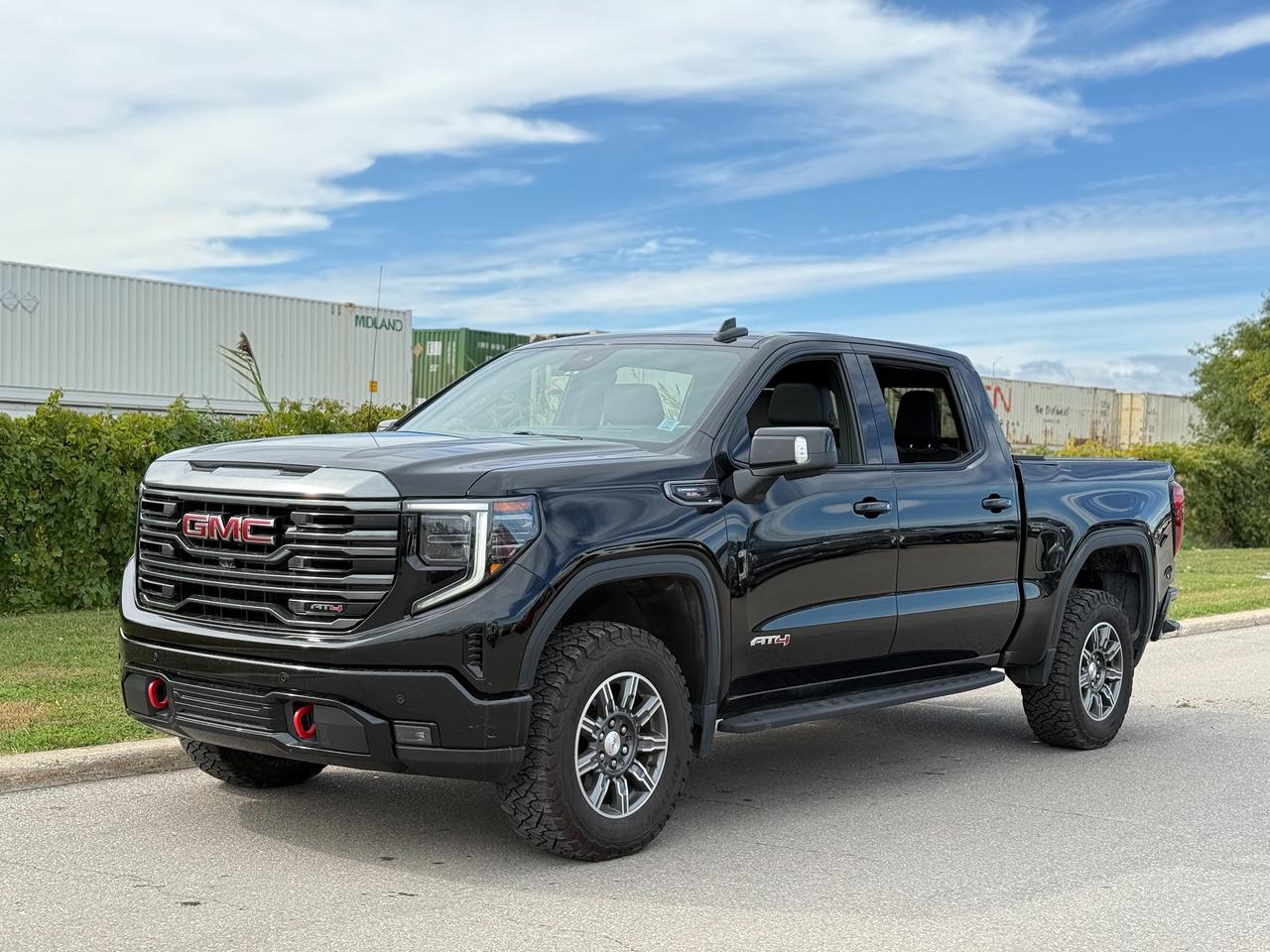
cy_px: 476
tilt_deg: +0.1
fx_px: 1761
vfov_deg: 30.3
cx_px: 635
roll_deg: +0.3
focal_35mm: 48
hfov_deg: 39.7
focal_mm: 6.76
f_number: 1.78
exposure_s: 1/1403
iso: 100
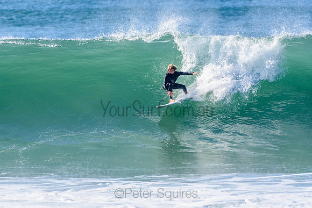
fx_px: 6501
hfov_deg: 2.7
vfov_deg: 1.8
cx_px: 156
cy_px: 104
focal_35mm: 750
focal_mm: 500
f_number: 5.6
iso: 450
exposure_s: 1/2000
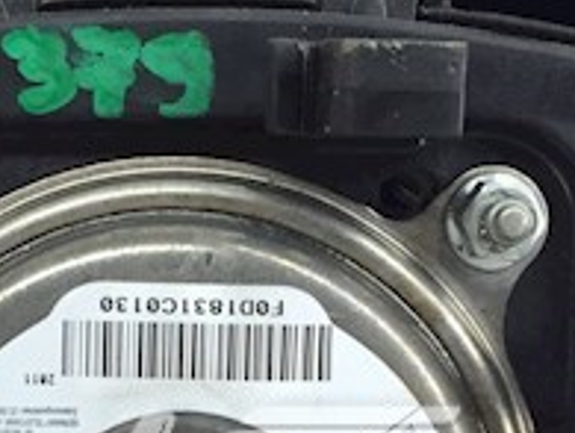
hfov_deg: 20.5
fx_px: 1581
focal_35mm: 95
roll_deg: -0.6
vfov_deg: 15.2
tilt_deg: -30.4
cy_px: 495
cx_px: 168
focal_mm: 4.15
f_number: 2.2
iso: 32
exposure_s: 1/33
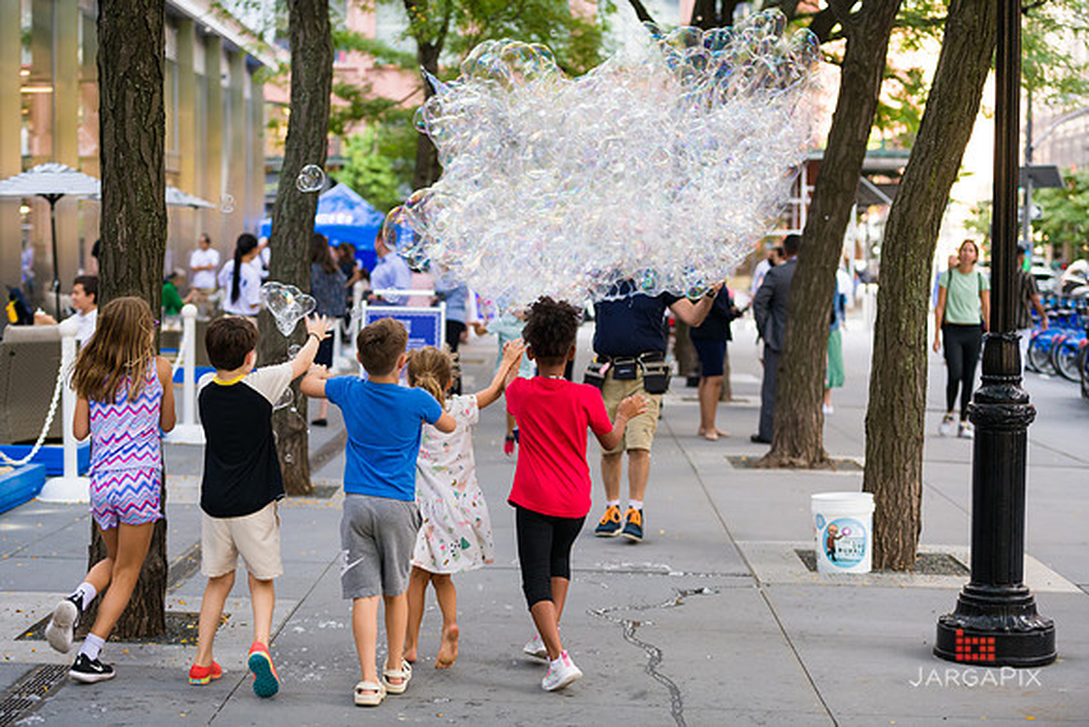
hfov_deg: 28.8
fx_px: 2118
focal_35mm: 70
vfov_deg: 19.5
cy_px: 364
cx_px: 544
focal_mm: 70
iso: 400
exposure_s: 1/400
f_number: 3.2
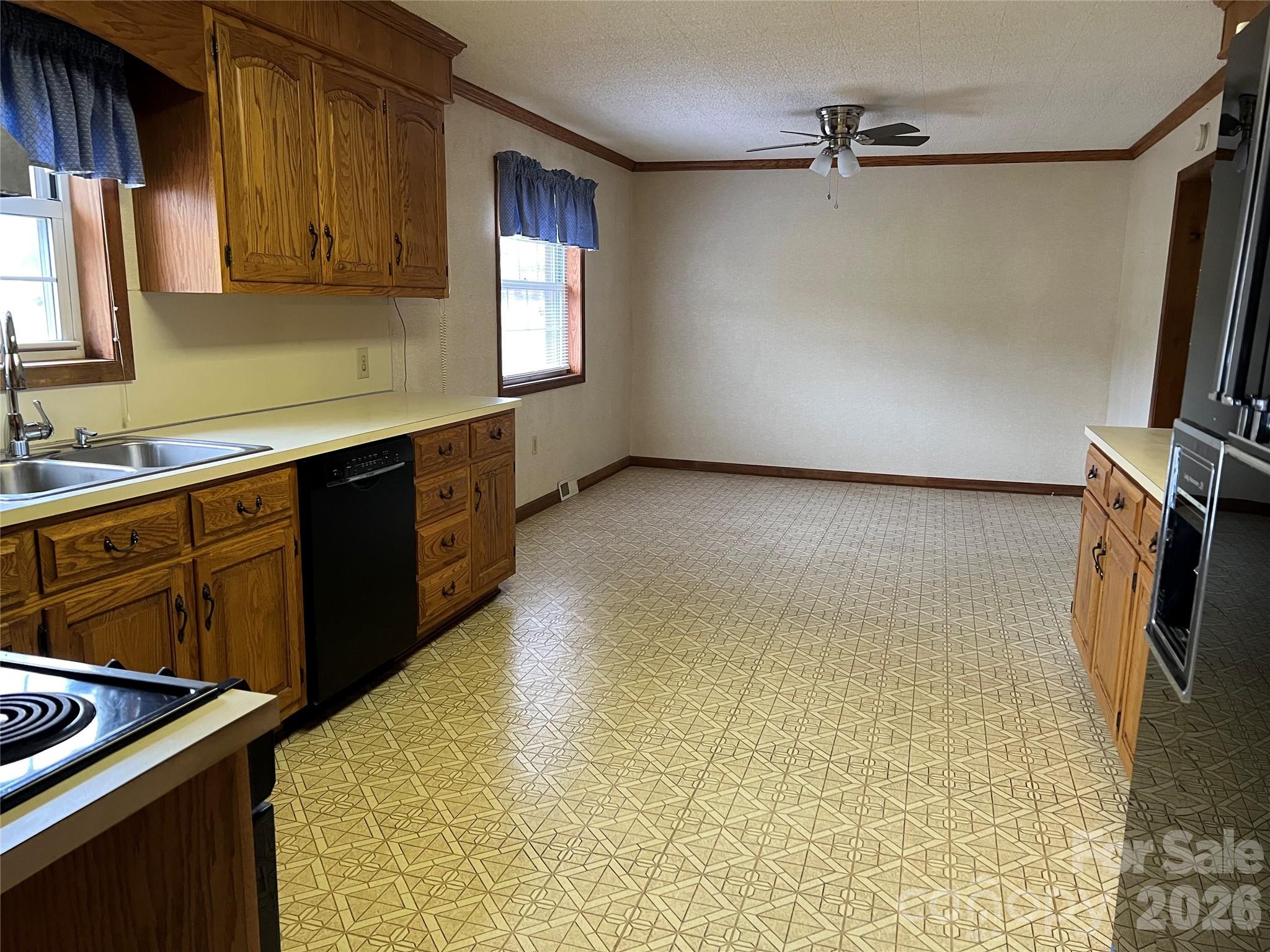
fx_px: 954
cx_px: 635
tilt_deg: -11.1
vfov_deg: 53.1
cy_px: 476
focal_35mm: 26
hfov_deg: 67.3
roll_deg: -1.1
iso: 250
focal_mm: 5.7
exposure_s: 1/60
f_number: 1.5
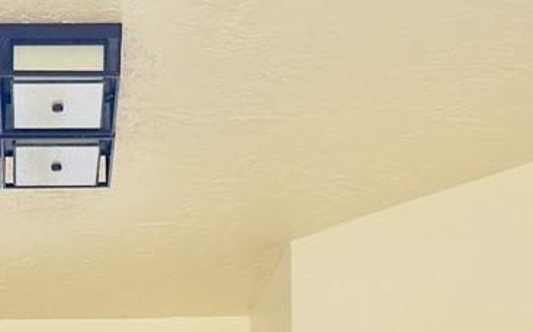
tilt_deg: +2.8
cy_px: 825
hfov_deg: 18.3
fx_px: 1612
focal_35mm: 111
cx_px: 3
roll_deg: +0.1
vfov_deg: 10.1
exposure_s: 1/521
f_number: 1.78
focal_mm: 6.76
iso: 100
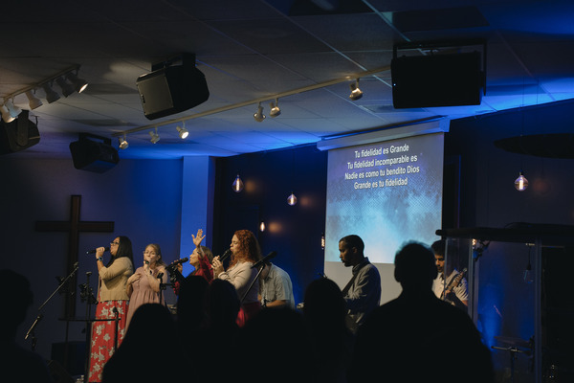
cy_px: 192
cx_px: 287
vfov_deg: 18.2
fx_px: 1196
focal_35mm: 75
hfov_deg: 27.0
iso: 5000
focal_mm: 75
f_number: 5
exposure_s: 1/200
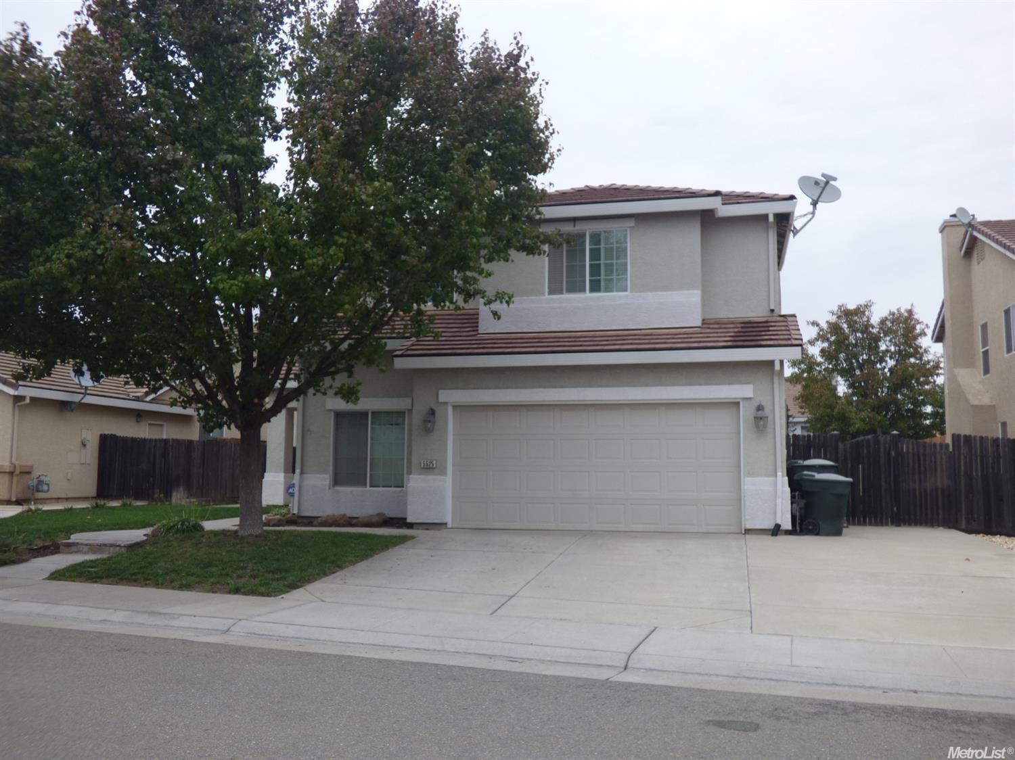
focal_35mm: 32
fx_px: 938
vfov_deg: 44.1
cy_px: 380
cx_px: 508
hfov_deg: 56.8
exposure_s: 1/80
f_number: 3.4
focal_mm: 5.78
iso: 100
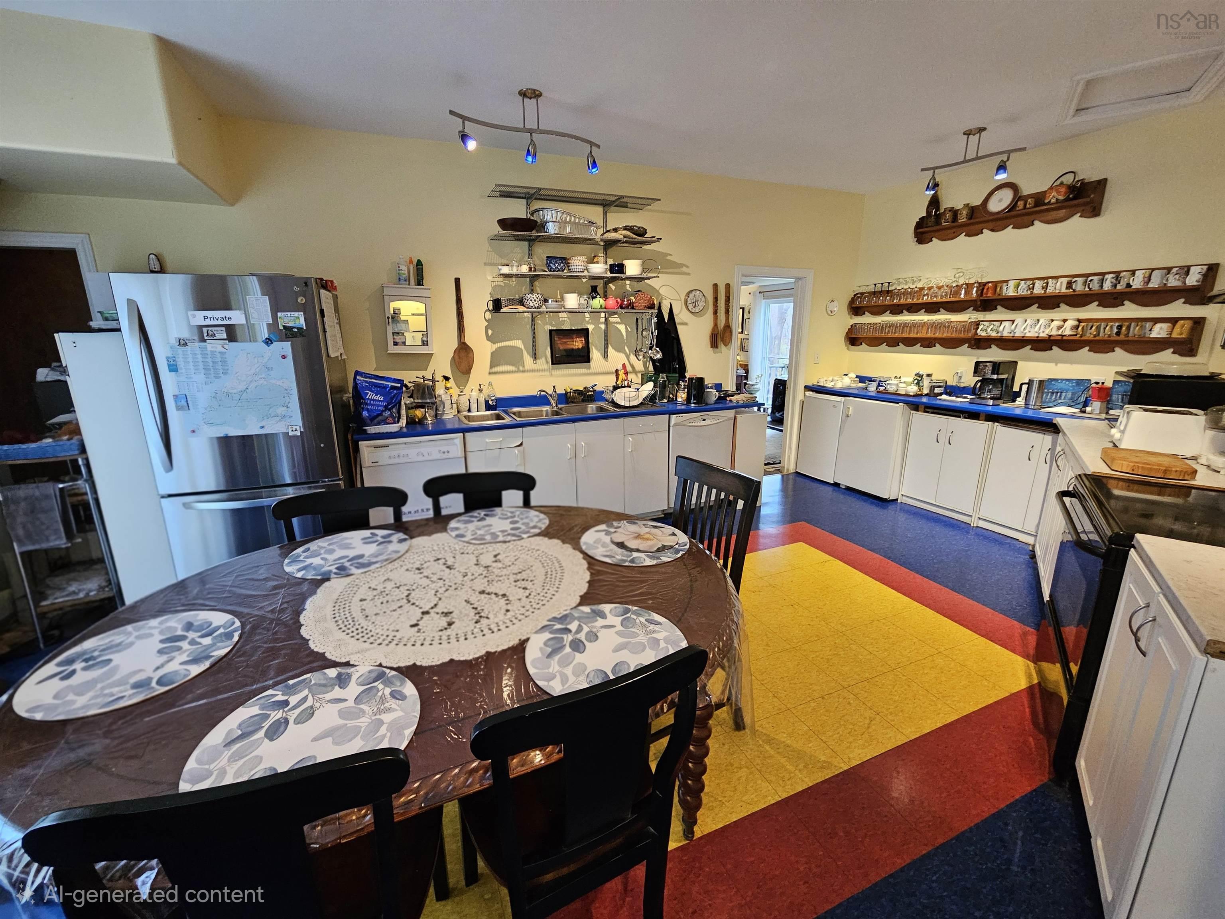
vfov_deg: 89.9
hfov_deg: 106.2
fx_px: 460
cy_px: 460
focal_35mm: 13
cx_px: 612
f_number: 2.2
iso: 320
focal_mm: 2.2
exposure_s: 1/40
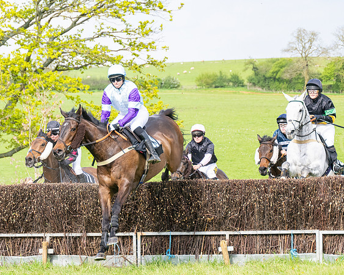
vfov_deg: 7.2
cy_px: 153
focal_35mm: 215
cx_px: 82
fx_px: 2189
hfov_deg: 9.0
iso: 400
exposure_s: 1/2000
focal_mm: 98
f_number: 4
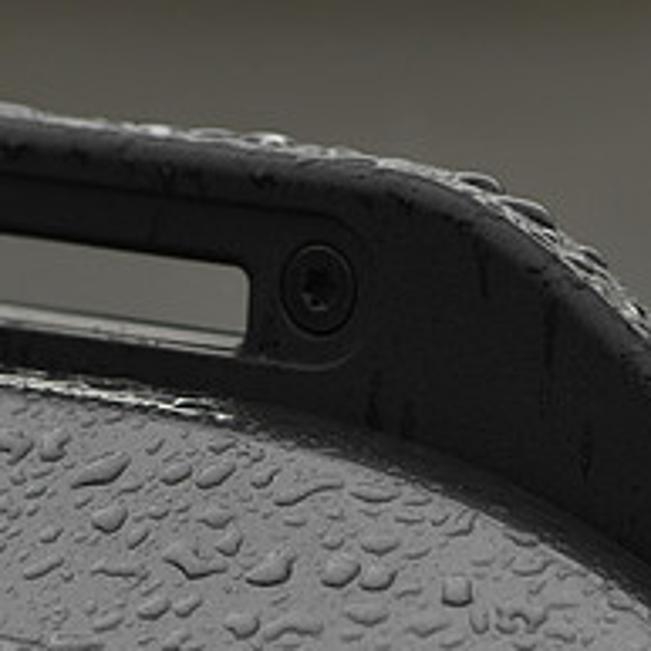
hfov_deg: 3.0
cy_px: 464
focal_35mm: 592
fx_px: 12596
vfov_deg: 3.0
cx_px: 331
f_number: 5.6
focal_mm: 155
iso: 200
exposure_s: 1/400
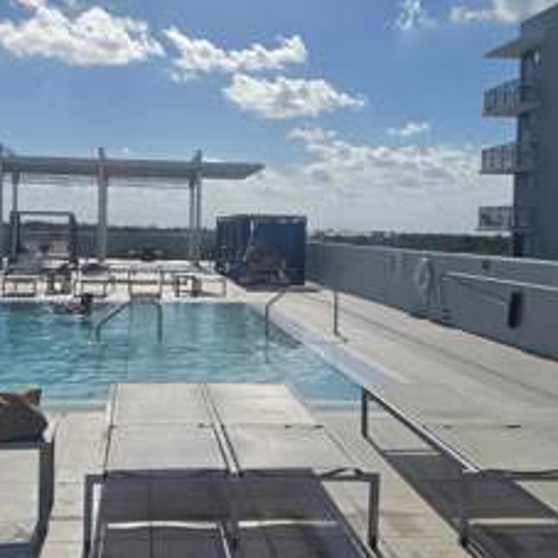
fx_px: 784
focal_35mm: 43
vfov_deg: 39.2
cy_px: 275
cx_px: 206
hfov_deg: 38.9
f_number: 1.8
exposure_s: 1/5144
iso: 80
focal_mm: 5.4
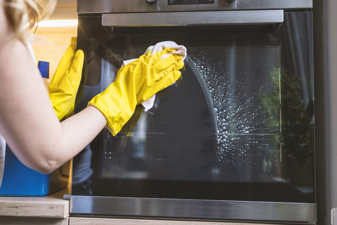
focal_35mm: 38
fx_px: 356
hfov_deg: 50.7
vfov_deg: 35.1
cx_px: 168
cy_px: 110
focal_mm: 35
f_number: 2.2
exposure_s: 1/160
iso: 200
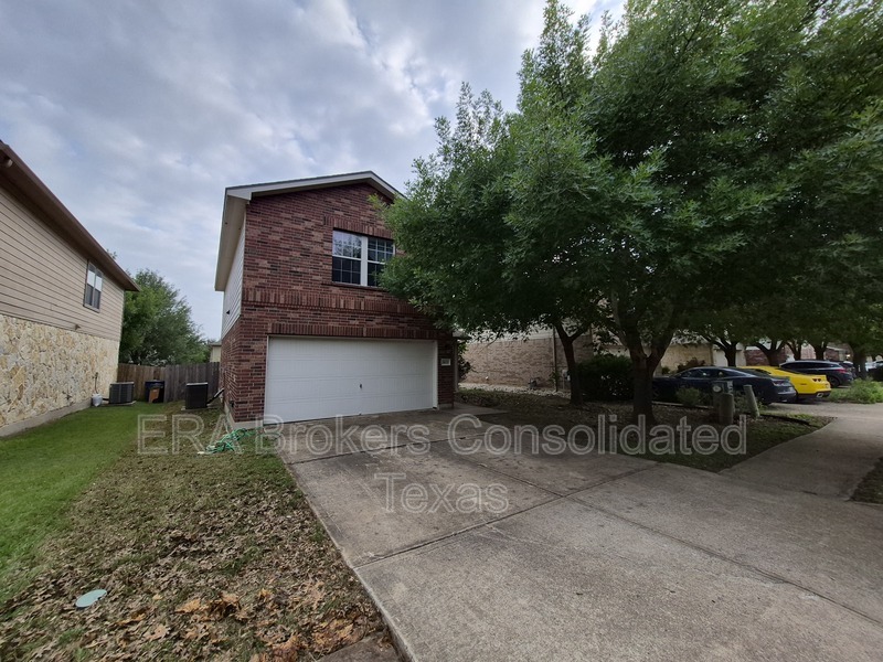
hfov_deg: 106.2
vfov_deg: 89.9
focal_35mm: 13
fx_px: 332
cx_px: 442
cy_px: 331
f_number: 2.2
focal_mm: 1.74
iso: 40
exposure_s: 1/437
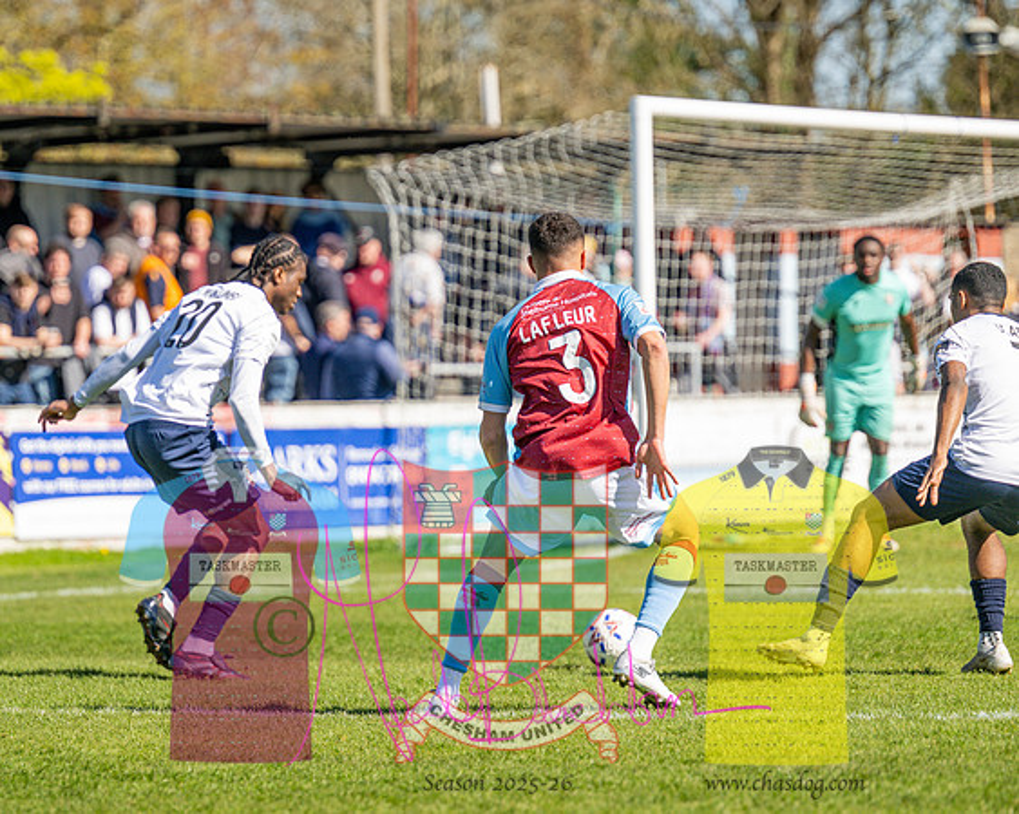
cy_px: 407
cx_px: 407
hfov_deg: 8.6
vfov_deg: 6.9
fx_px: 6794
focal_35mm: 225
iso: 400
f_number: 4
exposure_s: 1/2500
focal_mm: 200
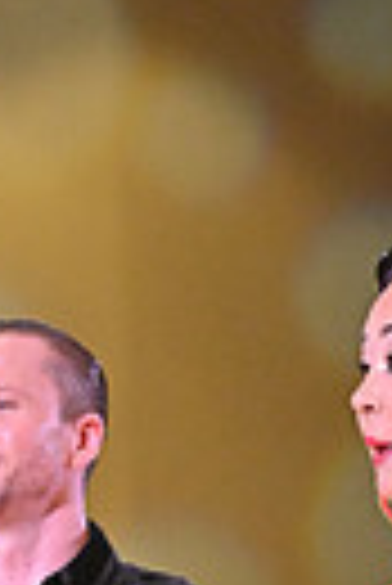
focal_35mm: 647
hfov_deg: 2.1
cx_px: 408
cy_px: 1035
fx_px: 10539
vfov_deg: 3.2
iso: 4000
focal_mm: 145
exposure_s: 1/400
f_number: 5
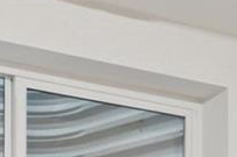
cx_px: 184
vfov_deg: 8.9
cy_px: 423
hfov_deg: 15.2
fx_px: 881
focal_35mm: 134
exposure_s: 1/3.33
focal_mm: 17
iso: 400
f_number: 9
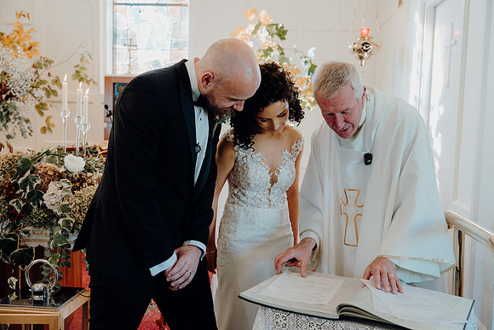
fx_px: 535
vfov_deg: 34.2
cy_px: 165
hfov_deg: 49.5
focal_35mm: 39
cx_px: 247
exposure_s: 1/160
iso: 1000
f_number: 3.5
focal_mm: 39
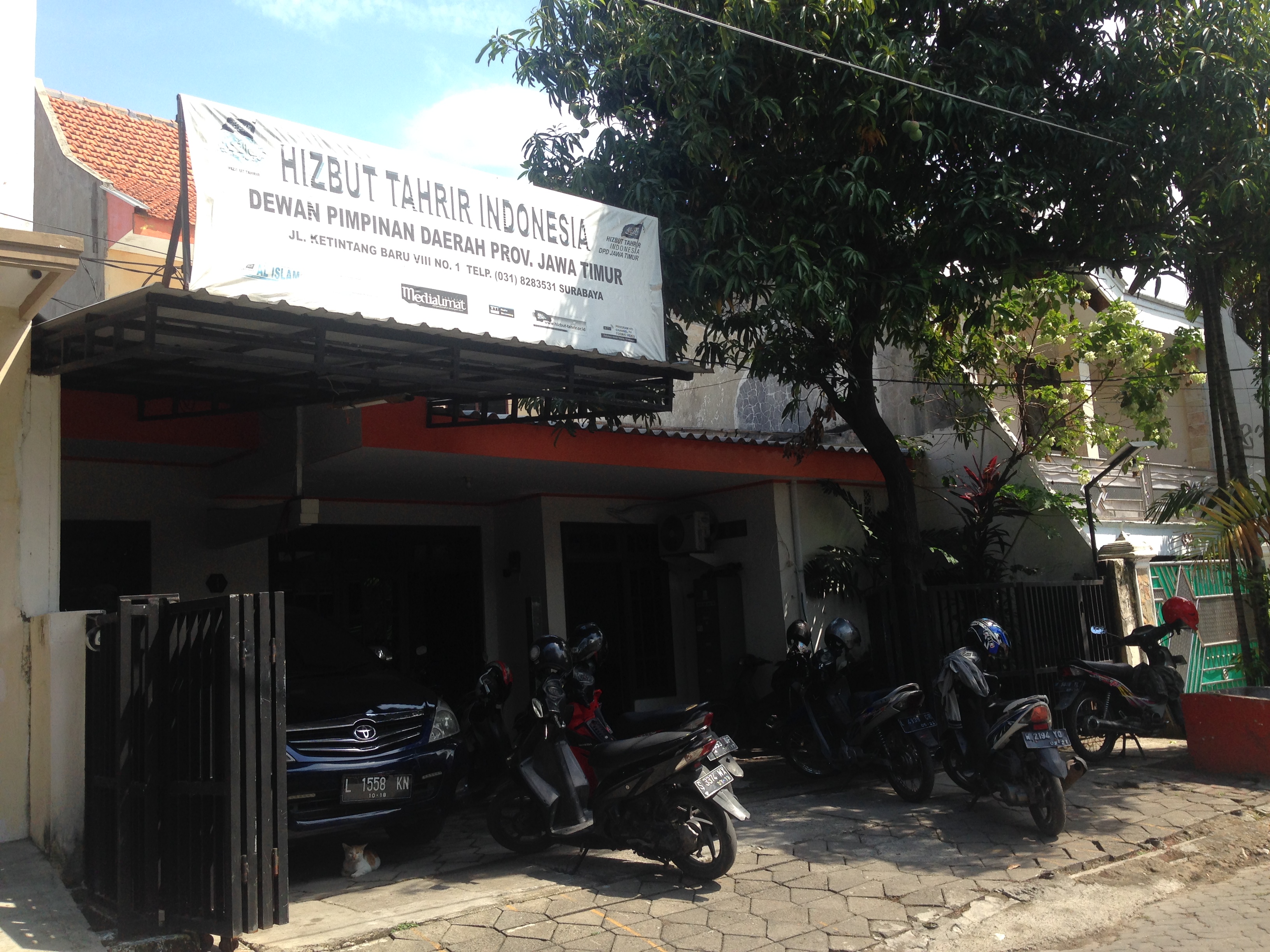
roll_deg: +2.2
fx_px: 1211
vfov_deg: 42.9
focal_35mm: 33
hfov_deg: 55.4
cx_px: 635
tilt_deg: +10.7
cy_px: 476
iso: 50
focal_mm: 4.12
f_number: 2.4
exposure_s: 1/616
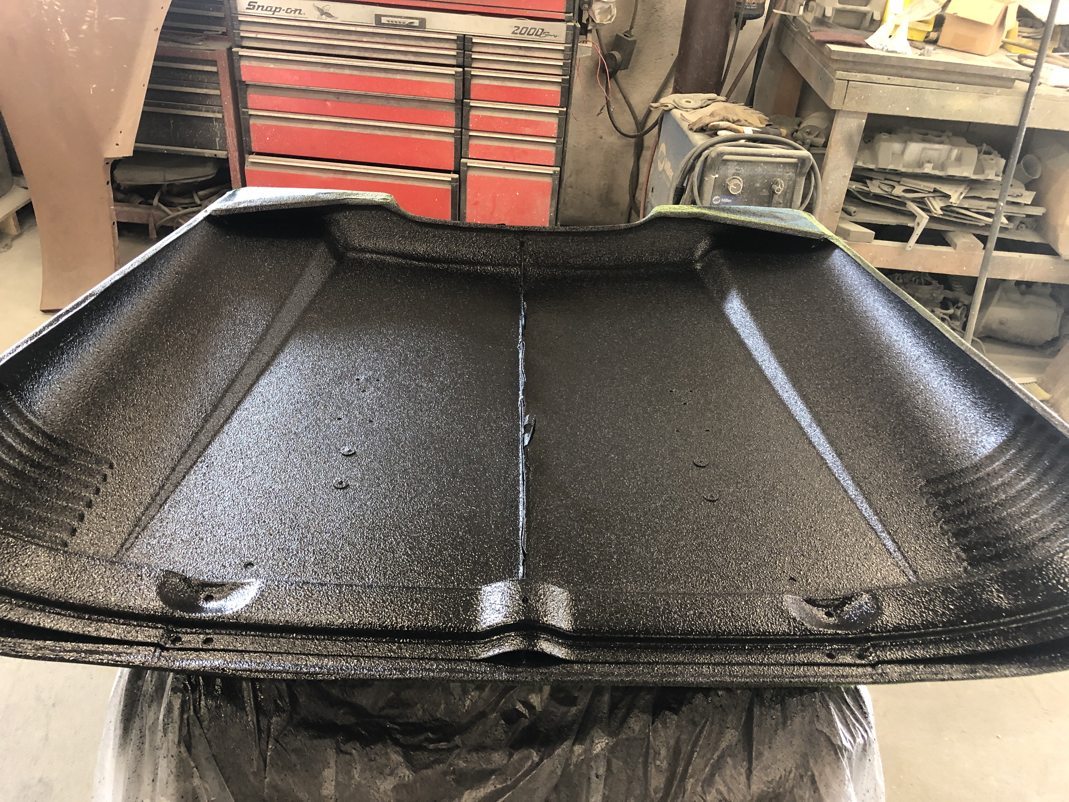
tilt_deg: -36.0
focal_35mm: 28
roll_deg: -5.4
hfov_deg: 63.4
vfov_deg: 49.7
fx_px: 865
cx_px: 534
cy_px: 401
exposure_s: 1/15
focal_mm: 3.99
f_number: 1.8
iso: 80
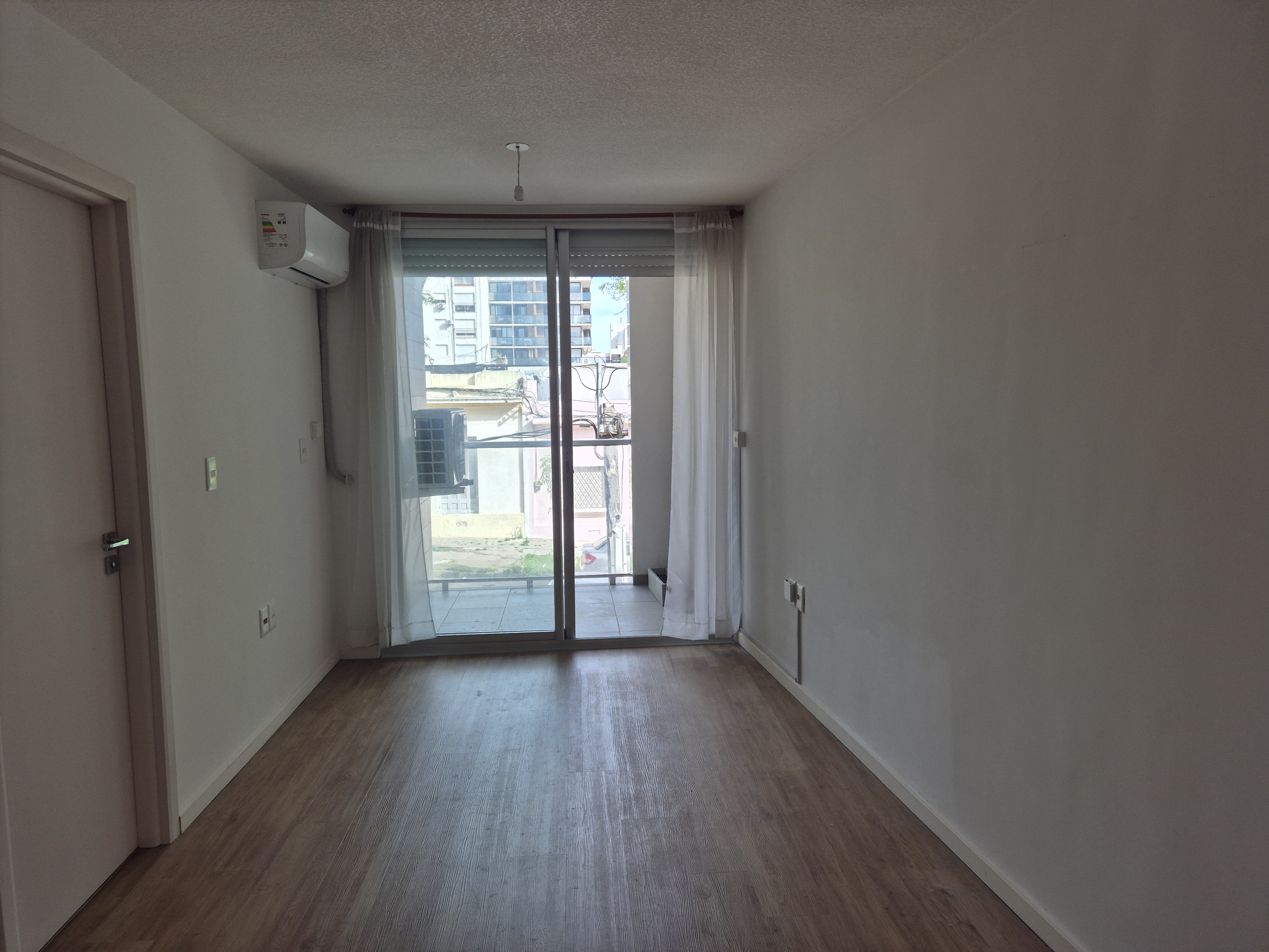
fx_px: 843
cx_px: 634
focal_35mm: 23
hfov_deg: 73.9
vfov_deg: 58.9
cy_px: 476
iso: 25
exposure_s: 1/248
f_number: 1.8
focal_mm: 5.4
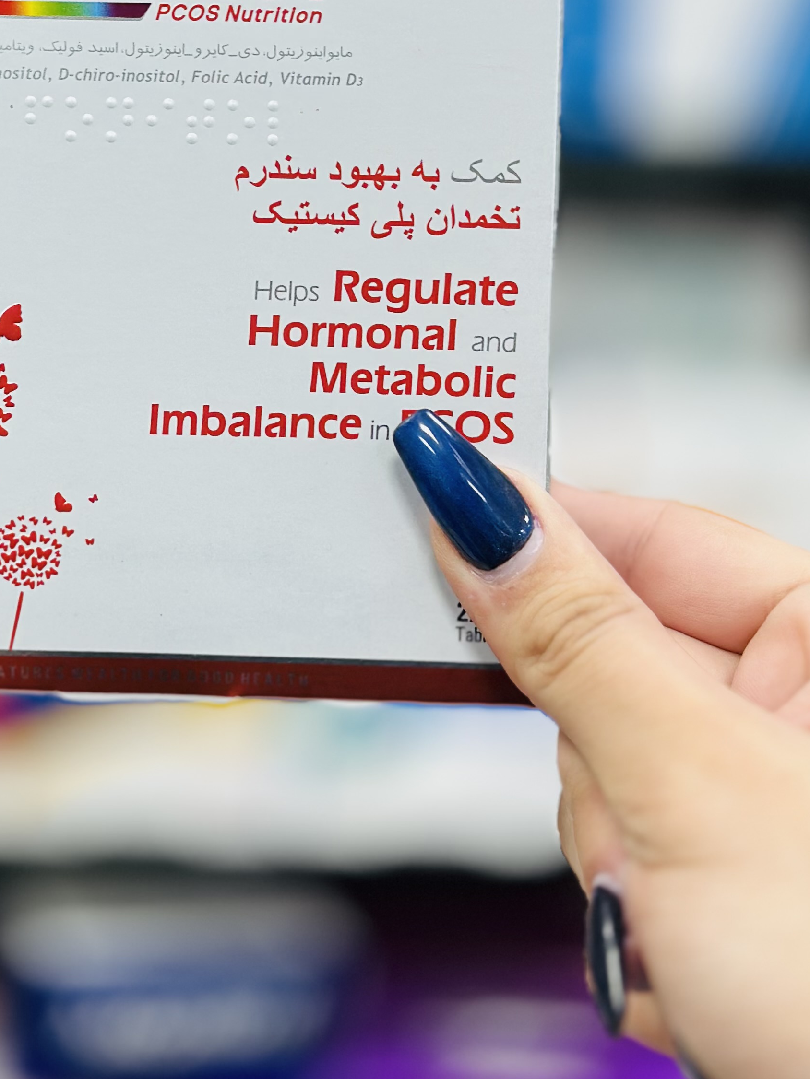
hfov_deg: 17.0
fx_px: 2683
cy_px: 268
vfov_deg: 22.5
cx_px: 167
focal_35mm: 86
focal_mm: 6.86
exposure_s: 1/100
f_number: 1.78
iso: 80
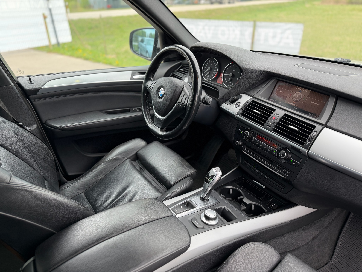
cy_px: 136
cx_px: 181
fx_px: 251
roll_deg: +1.7
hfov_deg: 71.6
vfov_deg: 56.8
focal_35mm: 24
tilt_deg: -28.6
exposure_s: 1/204
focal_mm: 6.76
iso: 125
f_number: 1.78
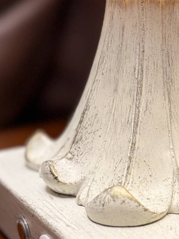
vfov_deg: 23.5
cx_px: 156
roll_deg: +0.6
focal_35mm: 83
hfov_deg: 17.5
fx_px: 572
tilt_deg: -19.1
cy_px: 158
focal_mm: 6.76
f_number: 1.78
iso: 200
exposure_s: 1/60
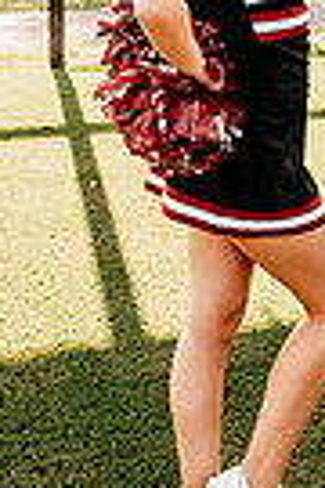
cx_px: 242
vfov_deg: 23.3
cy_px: -94
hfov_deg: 17.0
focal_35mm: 80
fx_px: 1083
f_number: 2.8
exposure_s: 1/640
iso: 200
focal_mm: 24
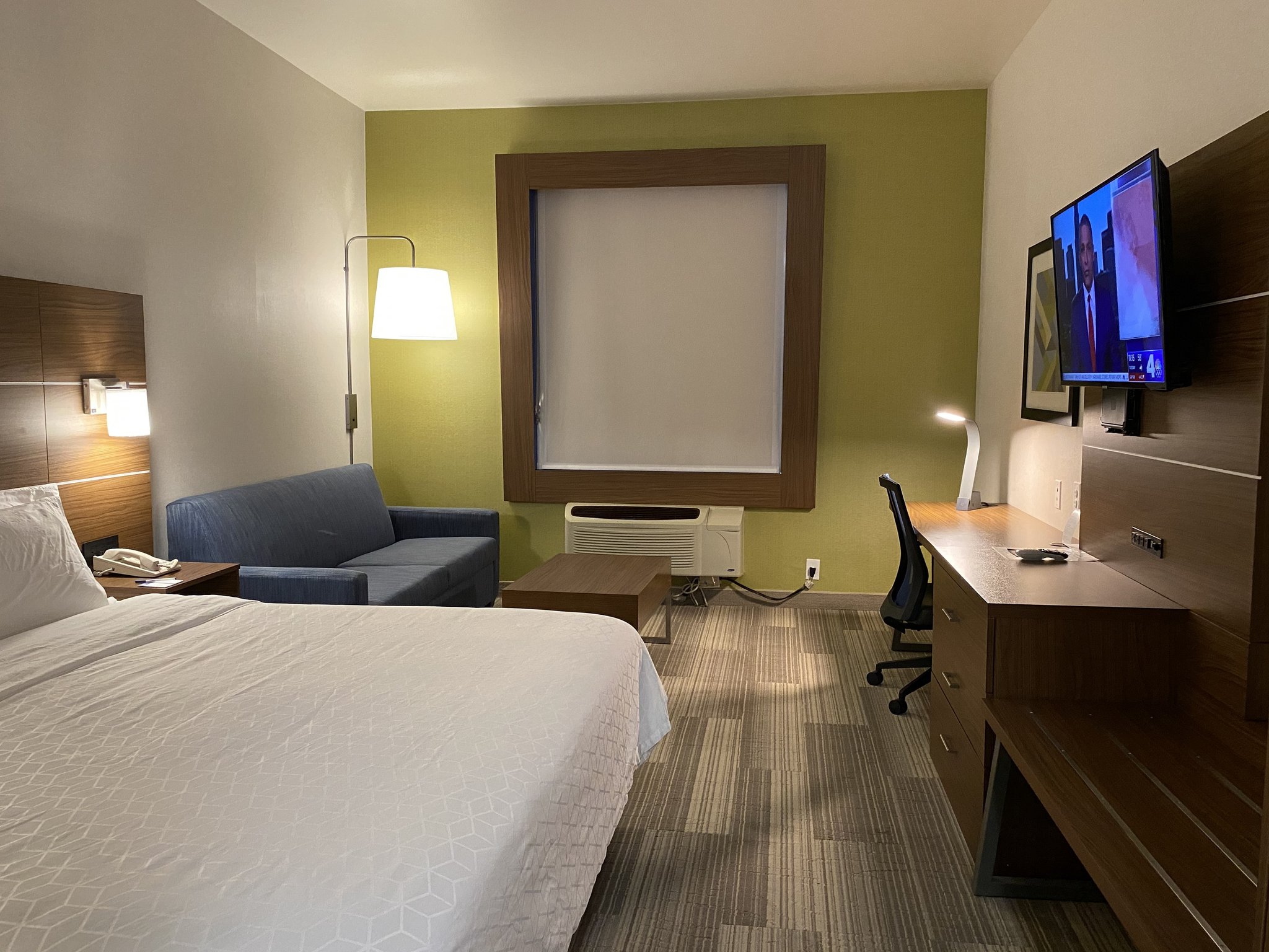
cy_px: 476
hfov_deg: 67.3
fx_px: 953
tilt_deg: -5.4
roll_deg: -0.3
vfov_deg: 53.1
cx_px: 634
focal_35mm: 26
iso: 400
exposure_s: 1/60
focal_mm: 4.25
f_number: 1.8
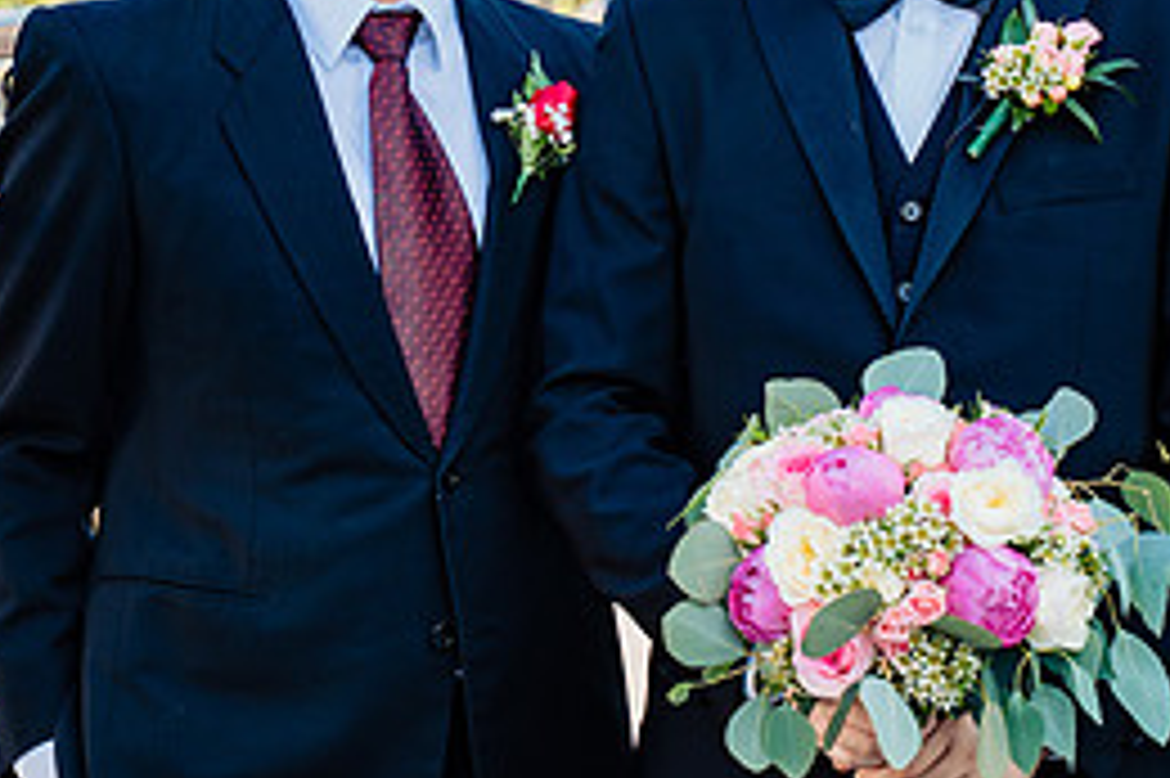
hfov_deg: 13.8
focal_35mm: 148
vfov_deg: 9.3
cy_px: 280
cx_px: 818
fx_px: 4807
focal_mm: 62
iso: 100
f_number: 4
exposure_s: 1/160
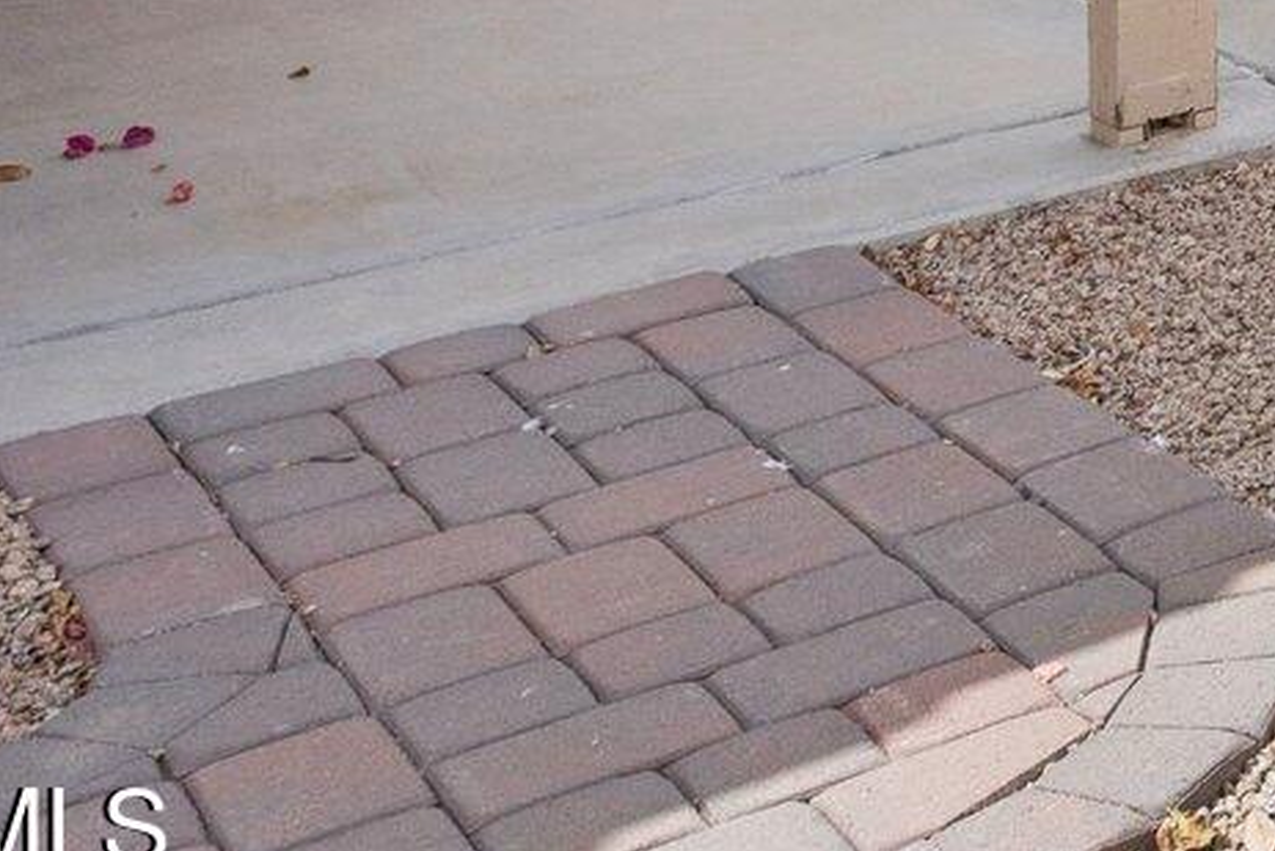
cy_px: -880
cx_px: 2354
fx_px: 2976
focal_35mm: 84
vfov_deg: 13.7
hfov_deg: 18.4
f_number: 8
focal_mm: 19
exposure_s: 1/1600
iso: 320
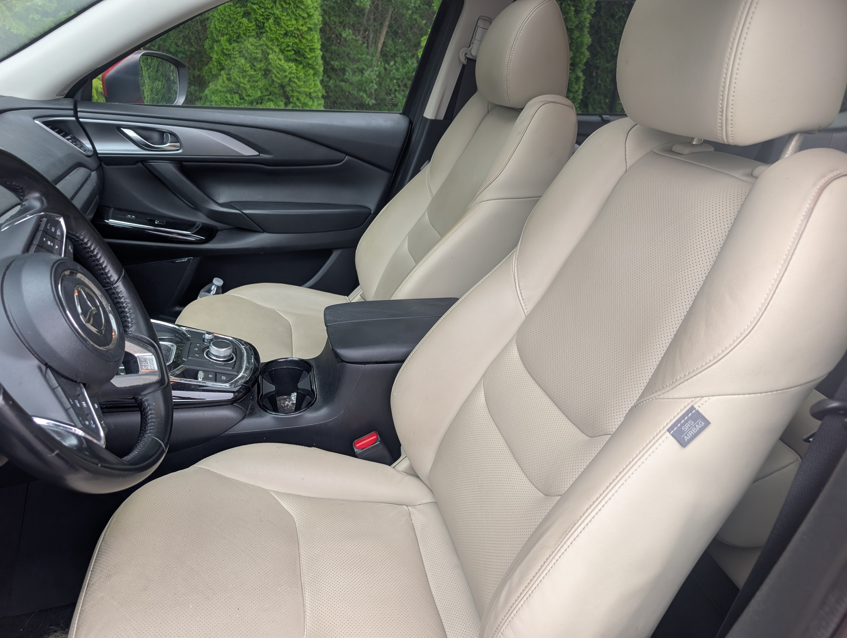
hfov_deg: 71.5
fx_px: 588
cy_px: 319
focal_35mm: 24
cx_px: 424
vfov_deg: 56.9
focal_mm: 6.9
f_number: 1.68
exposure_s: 1/41
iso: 21
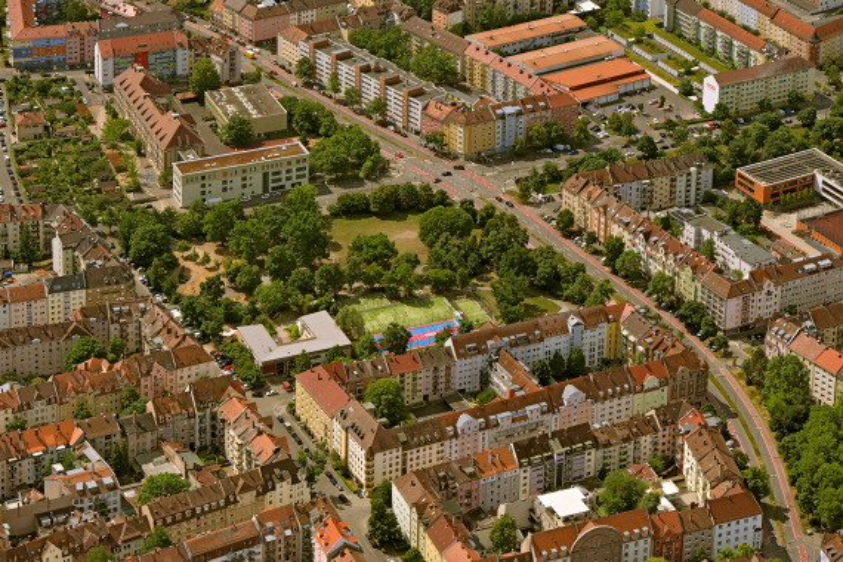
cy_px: 281
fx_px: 2810
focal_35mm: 120
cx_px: 422
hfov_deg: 17.1
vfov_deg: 11.4
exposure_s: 1/1600
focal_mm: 120
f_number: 7.1
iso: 360
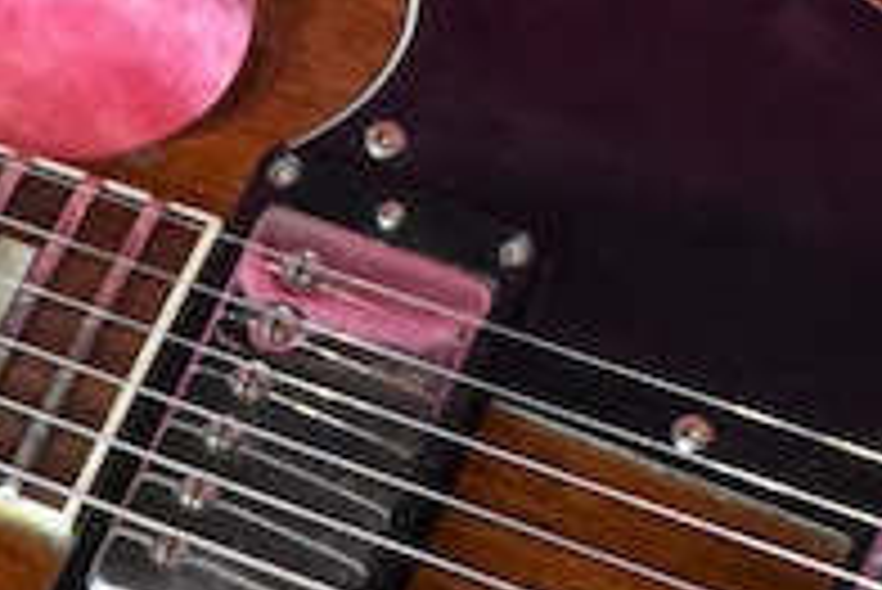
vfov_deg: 4.0
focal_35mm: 344
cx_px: -238
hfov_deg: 5.9
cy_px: -23
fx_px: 8434
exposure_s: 1/60
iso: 3200
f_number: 4.2
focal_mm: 30
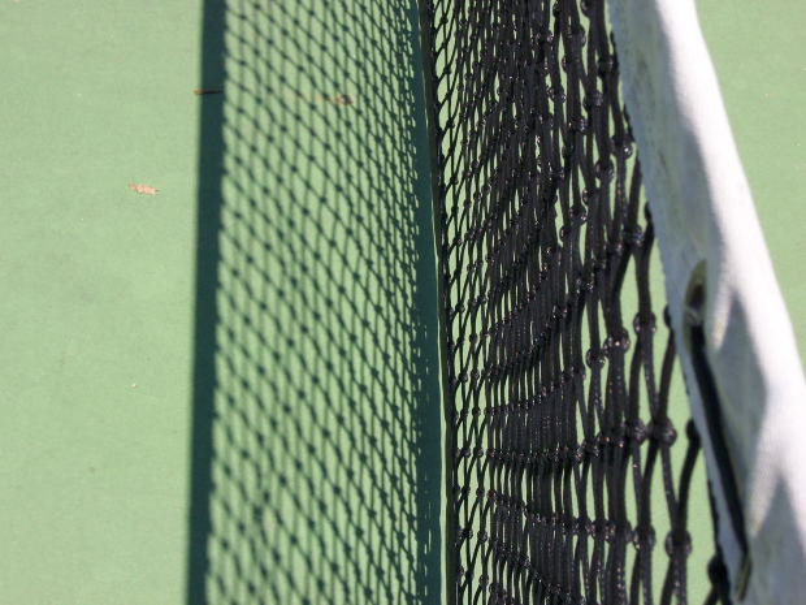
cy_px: 302
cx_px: 403
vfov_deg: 16.6
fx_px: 2072
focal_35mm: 89
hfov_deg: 22.0
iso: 80
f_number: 5.6
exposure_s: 1/350
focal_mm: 14.8
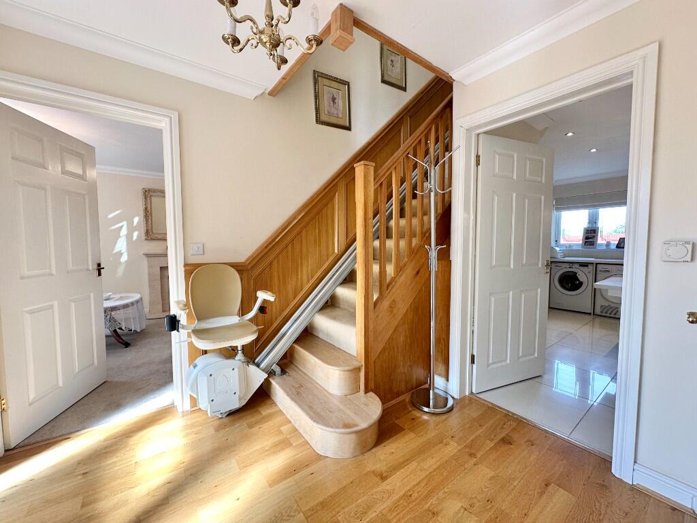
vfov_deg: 85.7
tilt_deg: -3.8
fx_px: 282
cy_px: 262
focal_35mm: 14
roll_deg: +0.5
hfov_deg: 102.1
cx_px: 348
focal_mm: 2.22
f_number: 2.2
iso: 100
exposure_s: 1/100
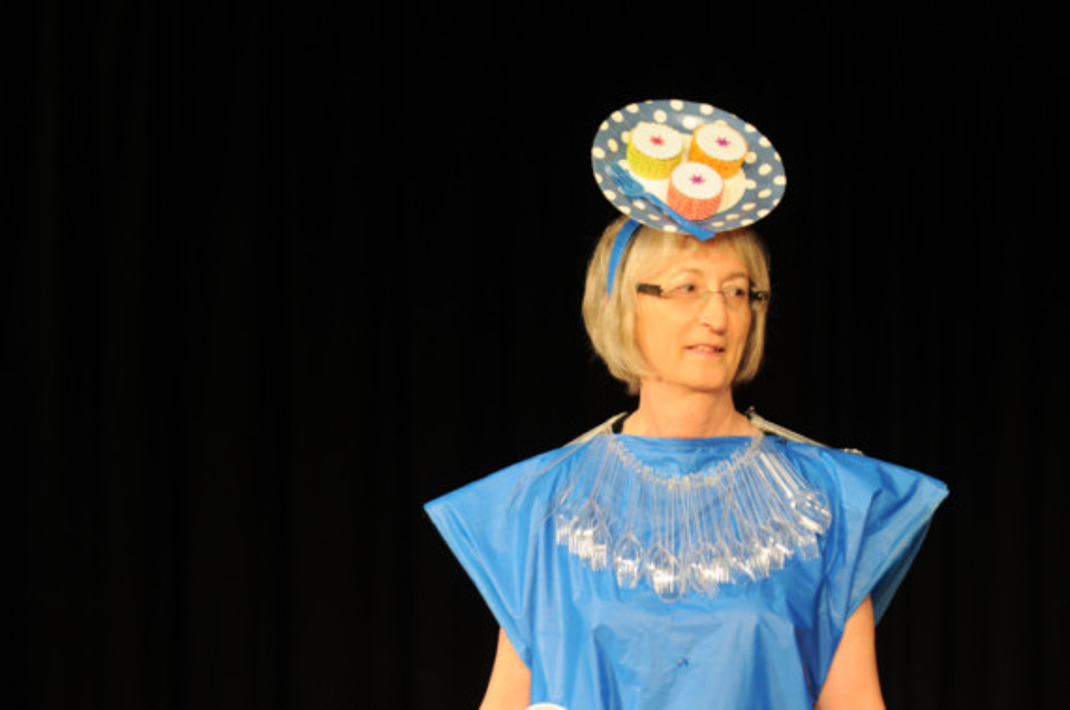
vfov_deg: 8.7
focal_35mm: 158
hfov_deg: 13.1
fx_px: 4673
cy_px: 355
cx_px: 535
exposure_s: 1/40
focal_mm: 105
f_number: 2.8
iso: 500
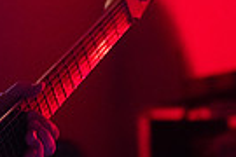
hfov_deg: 7.7
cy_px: -21
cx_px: -14
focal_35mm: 267
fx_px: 1750
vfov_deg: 5.1
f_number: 3.2
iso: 3200
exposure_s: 1/100
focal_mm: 80
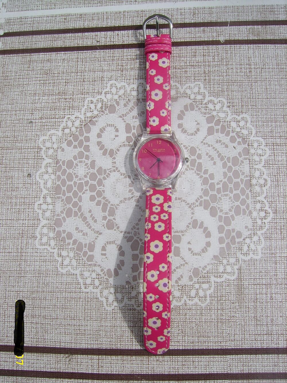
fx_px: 387
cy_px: 192
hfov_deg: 40.7
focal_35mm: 35
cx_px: 144
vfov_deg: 52.6
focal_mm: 5.95
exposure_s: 1/500
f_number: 5.8
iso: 50
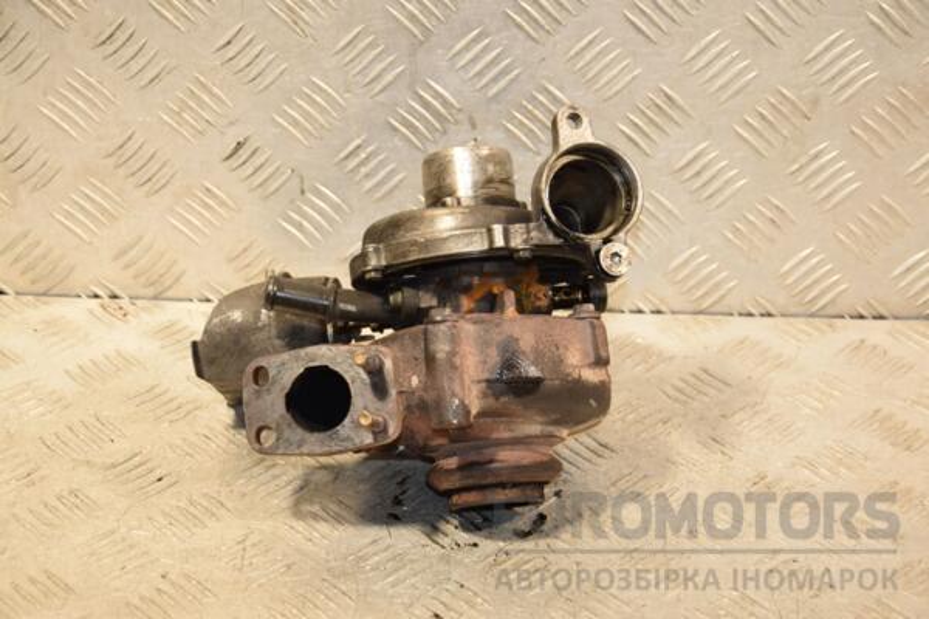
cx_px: 464
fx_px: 2013
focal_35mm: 78
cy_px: 310
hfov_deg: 26.0
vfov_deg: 17.5
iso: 800
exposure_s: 1/200
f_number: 5
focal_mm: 52
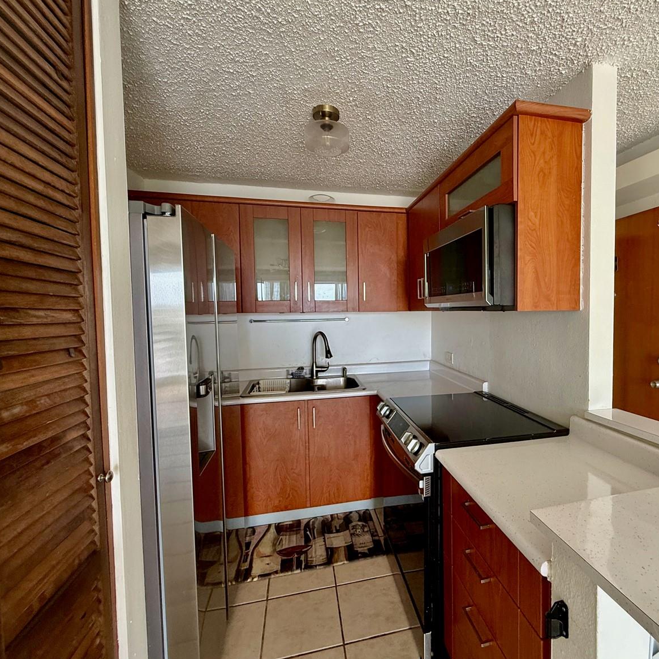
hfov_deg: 83.0
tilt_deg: -1.3
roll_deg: +0.6
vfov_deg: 84.0
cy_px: 326
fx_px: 366
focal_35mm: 17
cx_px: 394
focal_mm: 2.22
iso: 160
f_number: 2.2
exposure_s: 1/99
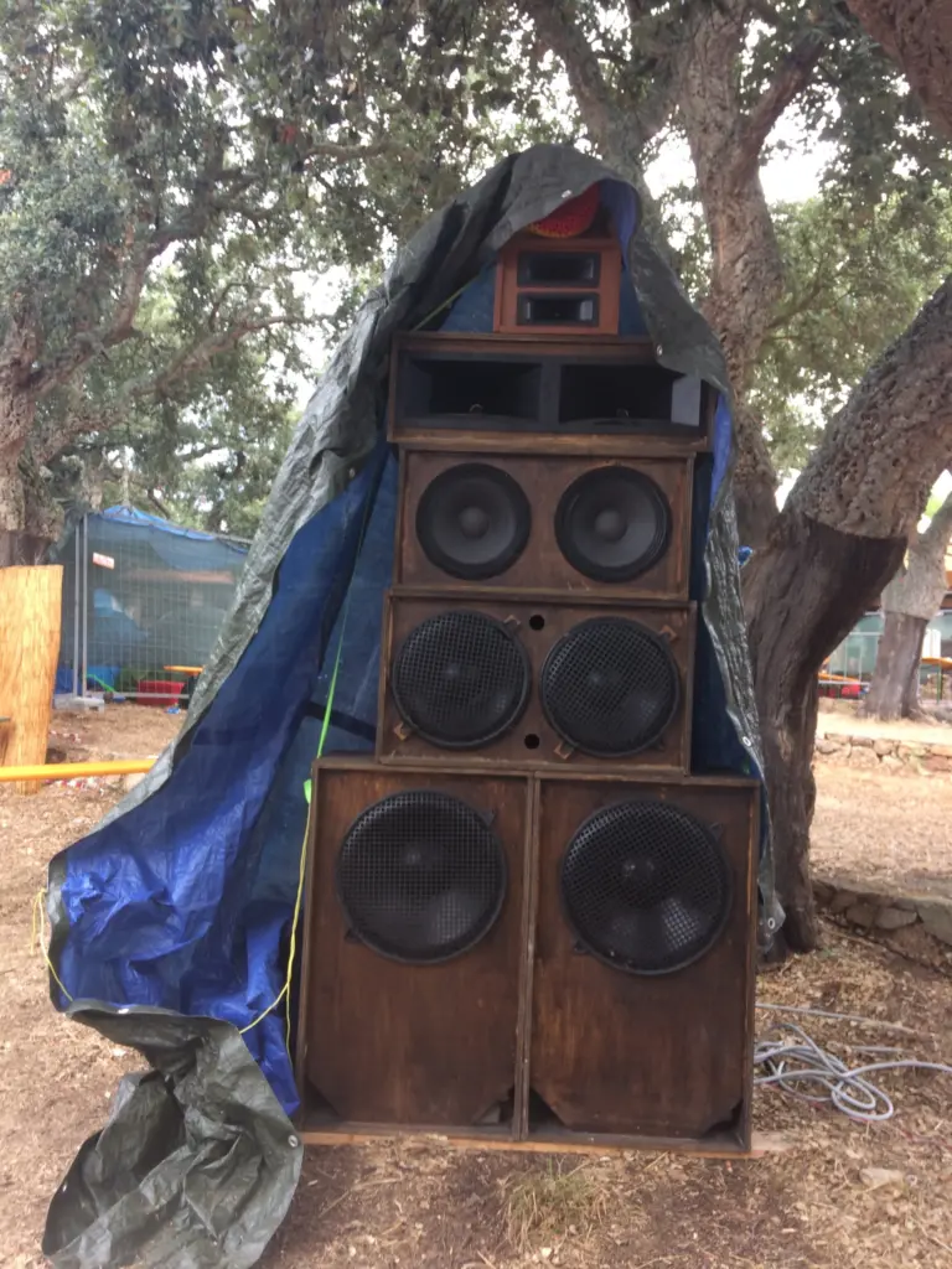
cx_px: 476
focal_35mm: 29
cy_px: 634
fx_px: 1063
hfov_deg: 48.2
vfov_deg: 61.7
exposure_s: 1/100
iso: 32
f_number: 2.2
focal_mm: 4.15
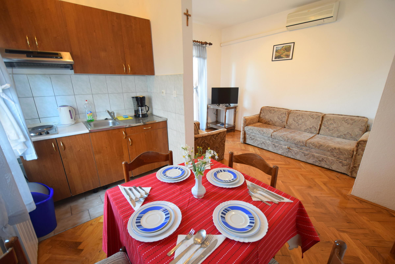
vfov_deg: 77.3
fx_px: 165
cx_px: 198
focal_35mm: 15
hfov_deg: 100.4
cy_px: 132
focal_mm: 10
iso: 800
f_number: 4
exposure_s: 1/60
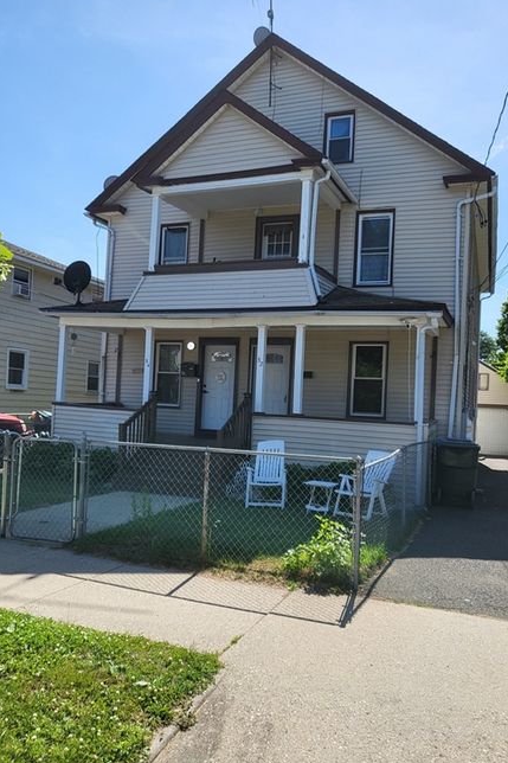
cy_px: 386
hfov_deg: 46.4
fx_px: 593
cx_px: 256
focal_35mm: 28
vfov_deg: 65.5
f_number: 1.8
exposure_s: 1/2314
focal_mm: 4.25
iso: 50
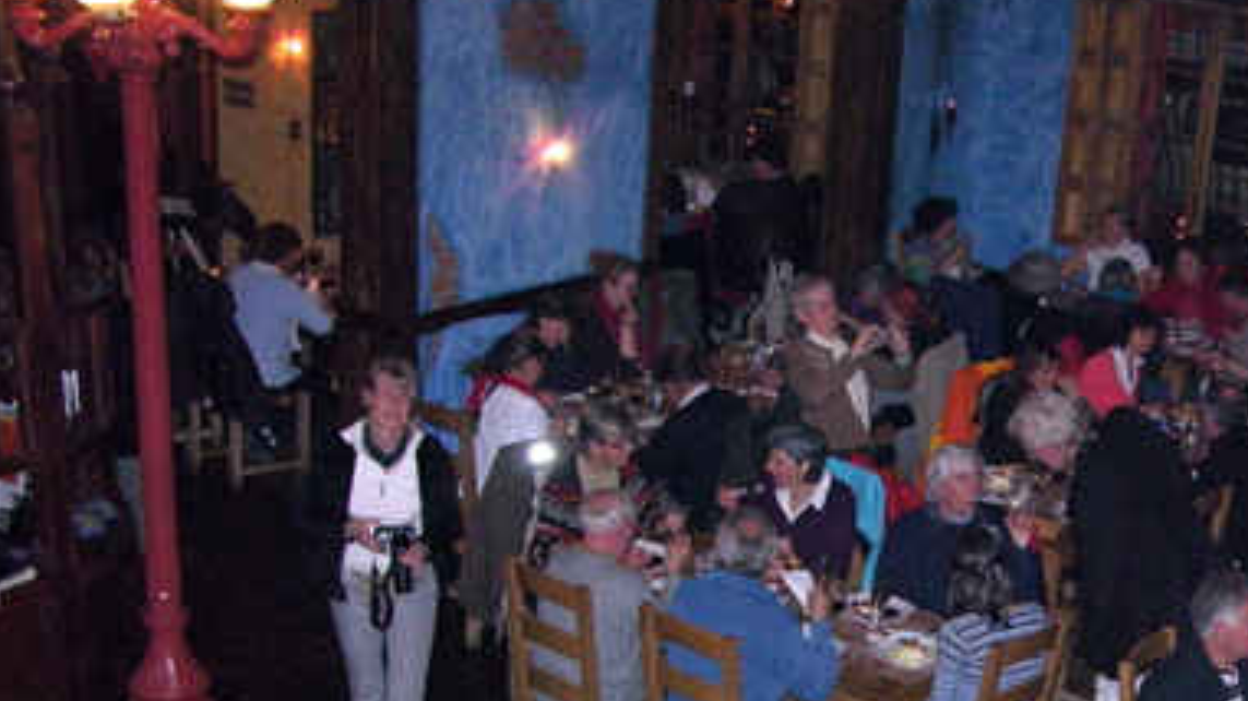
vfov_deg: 18.3
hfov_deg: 32.2
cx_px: 956
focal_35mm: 64
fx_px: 2117
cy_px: 711
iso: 200
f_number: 2.8
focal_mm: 8.9
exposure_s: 1/60.1
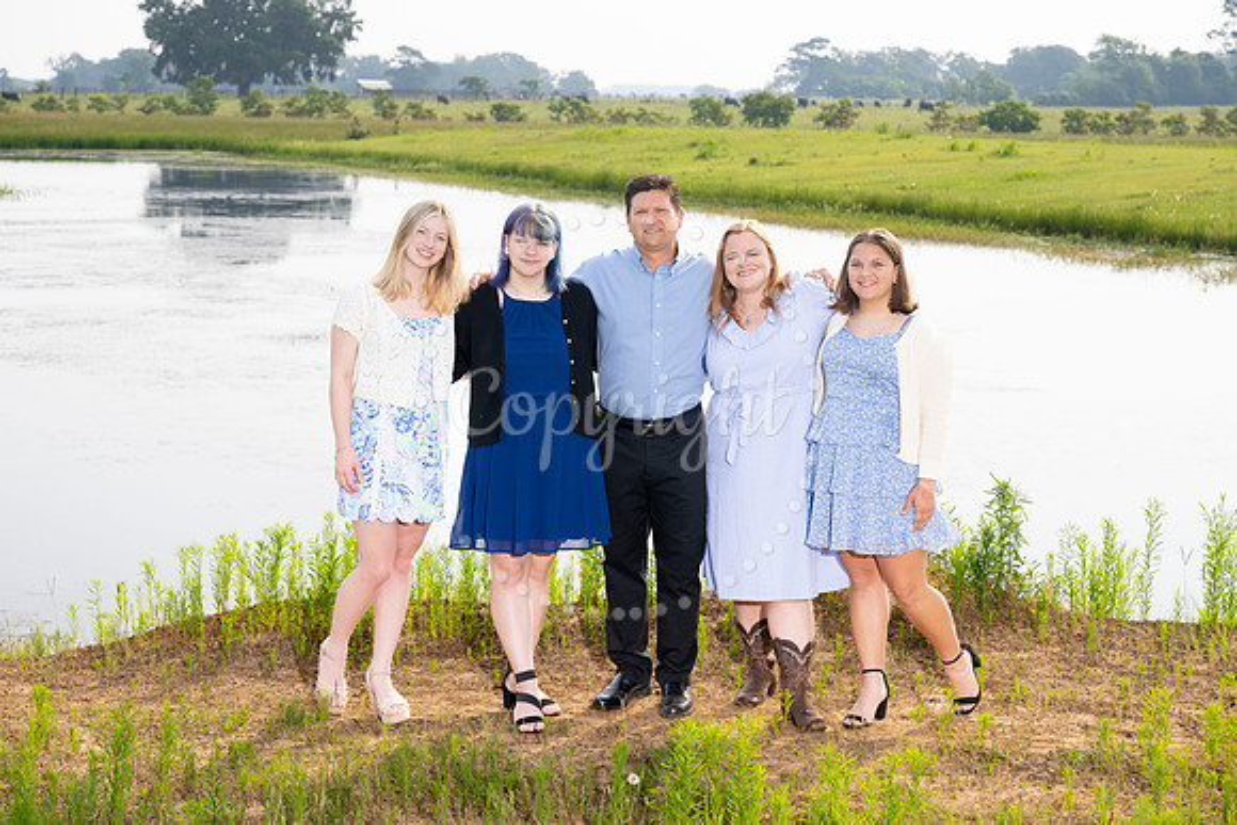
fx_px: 3127
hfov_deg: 22.4
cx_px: 618
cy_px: 412
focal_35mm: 91
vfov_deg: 15.0
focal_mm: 91
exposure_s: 1/200
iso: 320
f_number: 7.1
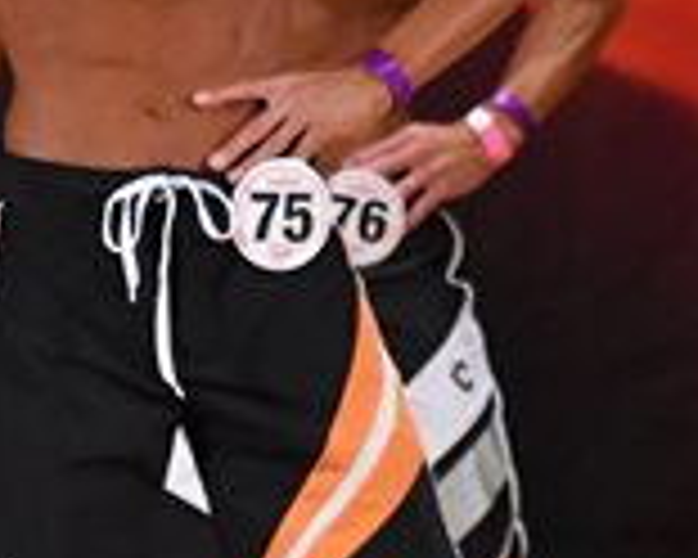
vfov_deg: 1.5
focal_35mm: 1055
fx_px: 21794
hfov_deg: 1.8
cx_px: -651
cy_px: 166
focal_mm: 150
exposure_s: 1/400
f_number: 5.6
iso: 3200
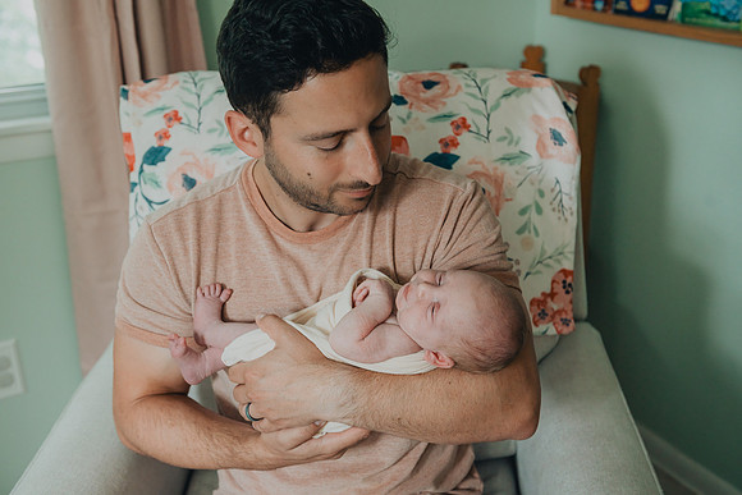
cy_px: 256
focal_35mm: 47
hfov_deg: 41.9
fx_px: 968
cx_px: 376
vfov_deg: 28.7
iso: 3200
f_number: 4
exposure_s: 1/100
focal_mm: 45
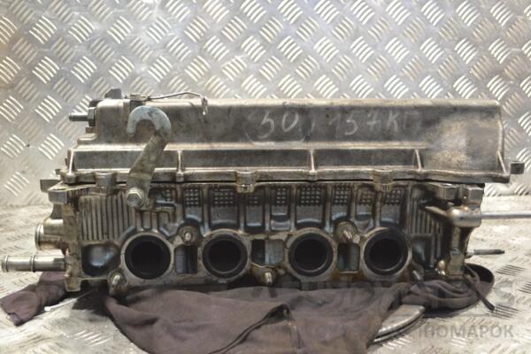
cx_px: 266
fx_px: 664
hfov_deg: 43.6
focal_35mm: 45
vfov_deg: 29.9
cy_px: 177
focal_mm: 30
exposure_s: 1/60
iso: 900
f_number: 4.5
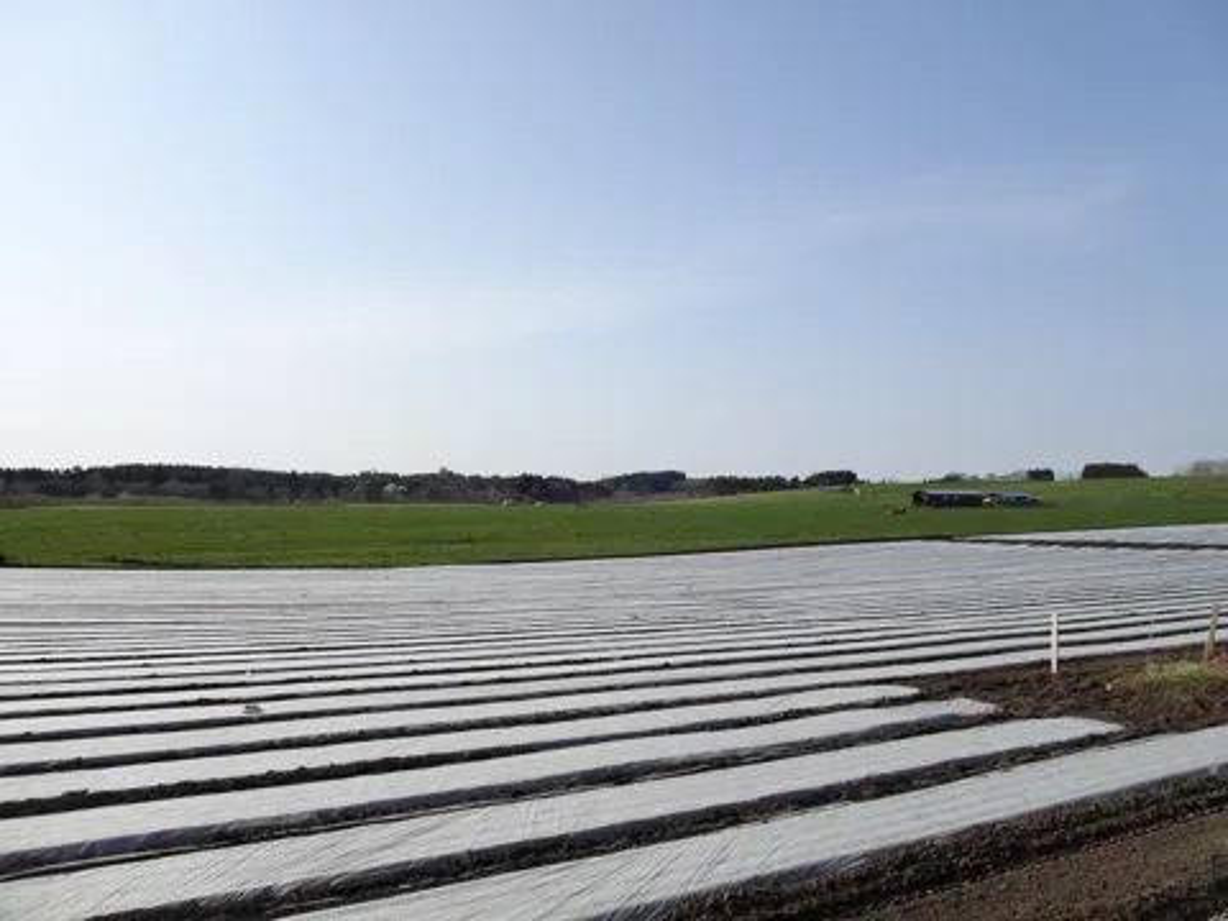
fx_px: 851
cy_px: 460
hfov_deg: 71.6
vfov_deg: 56.8
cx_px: 614
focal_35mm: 24
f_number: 3.5
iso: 80
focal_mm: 4.1
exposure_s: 1/1000
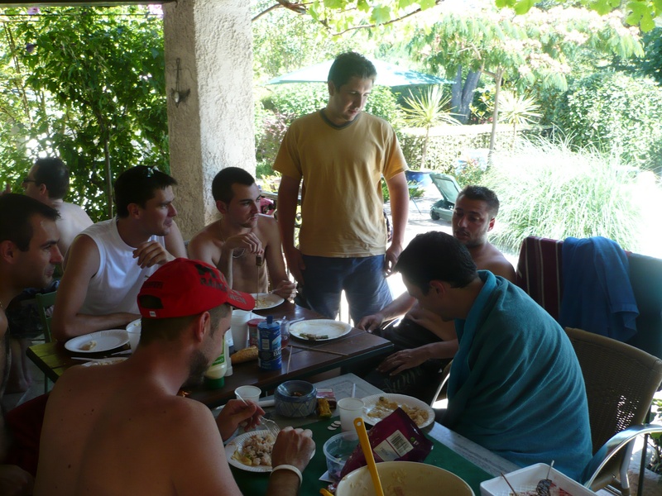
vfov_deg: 40.7
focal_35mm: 35
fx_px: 669
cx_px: 331
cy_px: 248
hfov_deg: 52.6
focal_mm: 5.8
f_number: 2.8
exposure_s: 1/80
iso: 100
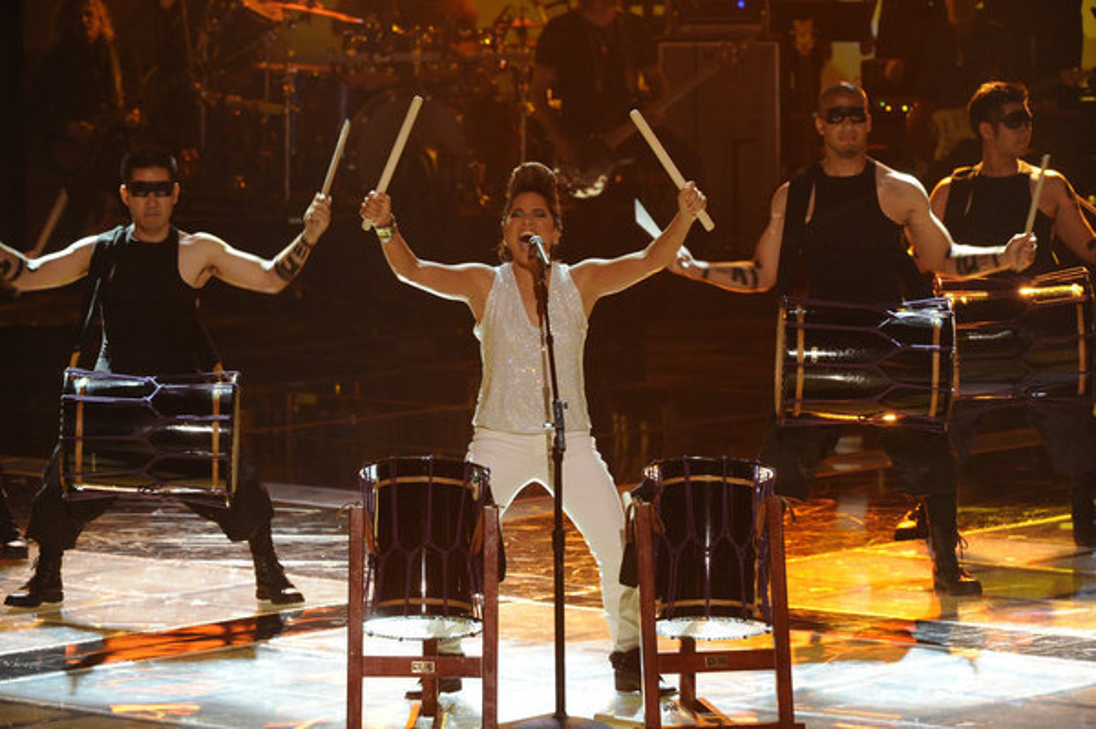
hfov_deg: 10.3
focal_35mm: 200
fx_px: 6084
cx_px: 548
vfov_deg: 6.9
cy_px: 364
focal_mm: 200
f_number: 7.1
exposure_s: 1/125
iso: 3200
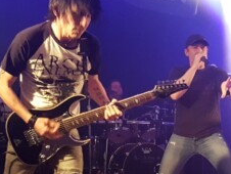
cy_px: 132
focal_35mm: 46
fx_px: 307
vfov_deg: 31.0
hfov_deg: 40.2
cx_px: 170
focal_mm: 4.2
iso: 800
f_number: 1.7
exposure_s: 1/33
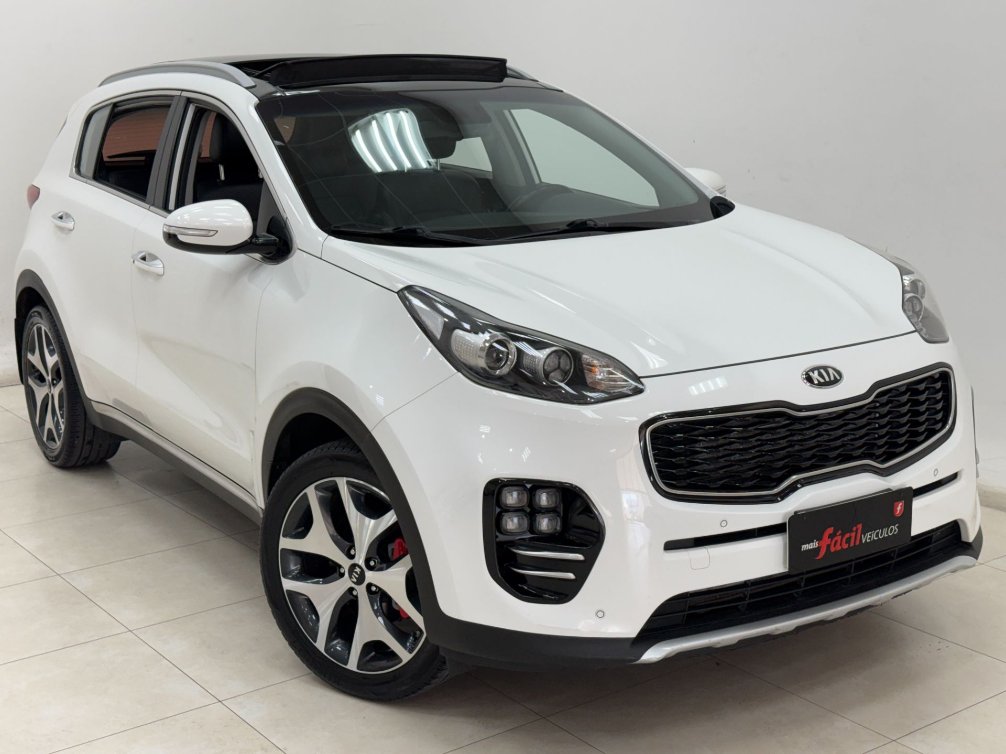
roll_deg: +0.6
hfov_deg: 39.7
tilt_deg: -12.4
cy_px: 377
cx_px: 503
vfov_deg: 30.3
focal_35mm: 48
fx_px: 1395
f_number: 1.78
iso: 100
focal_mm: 6.76
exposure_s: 1/120
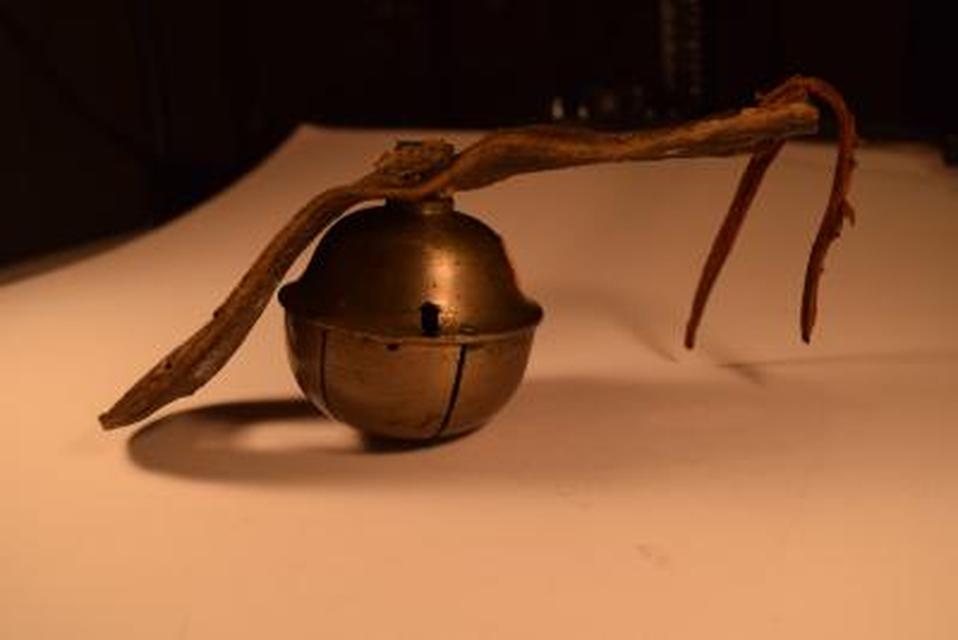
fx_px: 998
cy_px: 320
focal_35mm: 38
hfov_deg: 51.3
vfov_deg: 35.5
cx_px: 479
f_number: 6.3
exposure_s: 1/250
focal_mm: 25
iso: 200
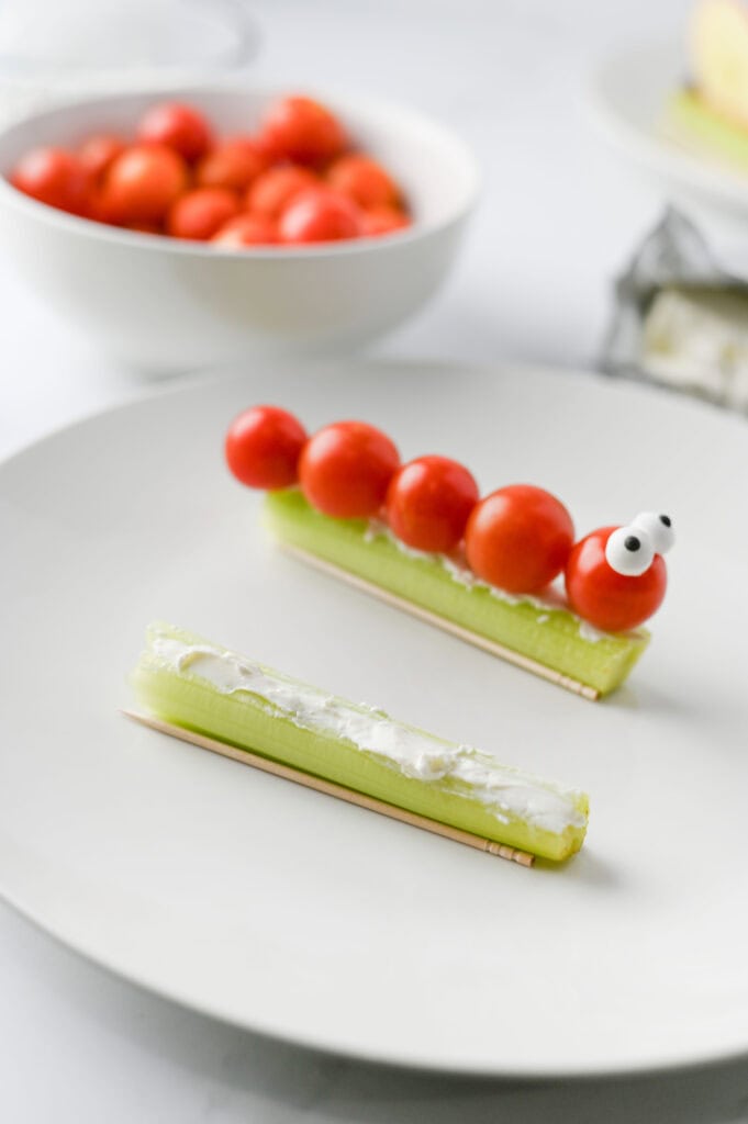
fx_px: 1561
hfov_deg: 26.9
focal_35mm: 50
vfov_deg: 39.6
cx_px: 374
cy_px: 562
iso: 180
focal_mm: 50
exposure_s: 1/100
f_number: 4
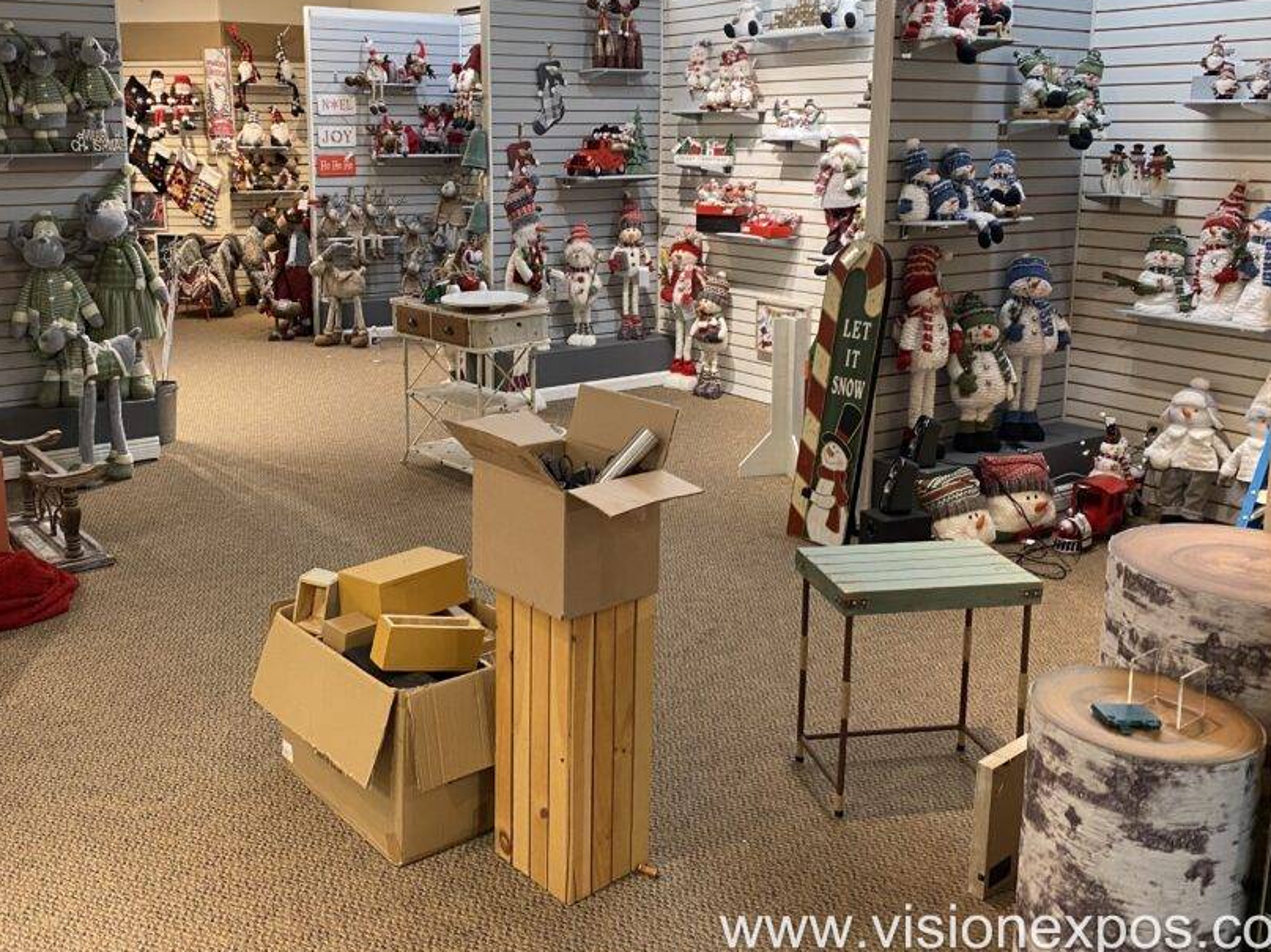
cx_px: 521
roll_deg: -0.3
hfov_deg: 55.0
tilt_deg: -10.2
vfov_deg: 42.6
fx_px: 1211
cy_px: 359
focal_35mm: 33
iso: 125
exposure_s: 1/60
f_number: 1.8
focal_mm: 4.25
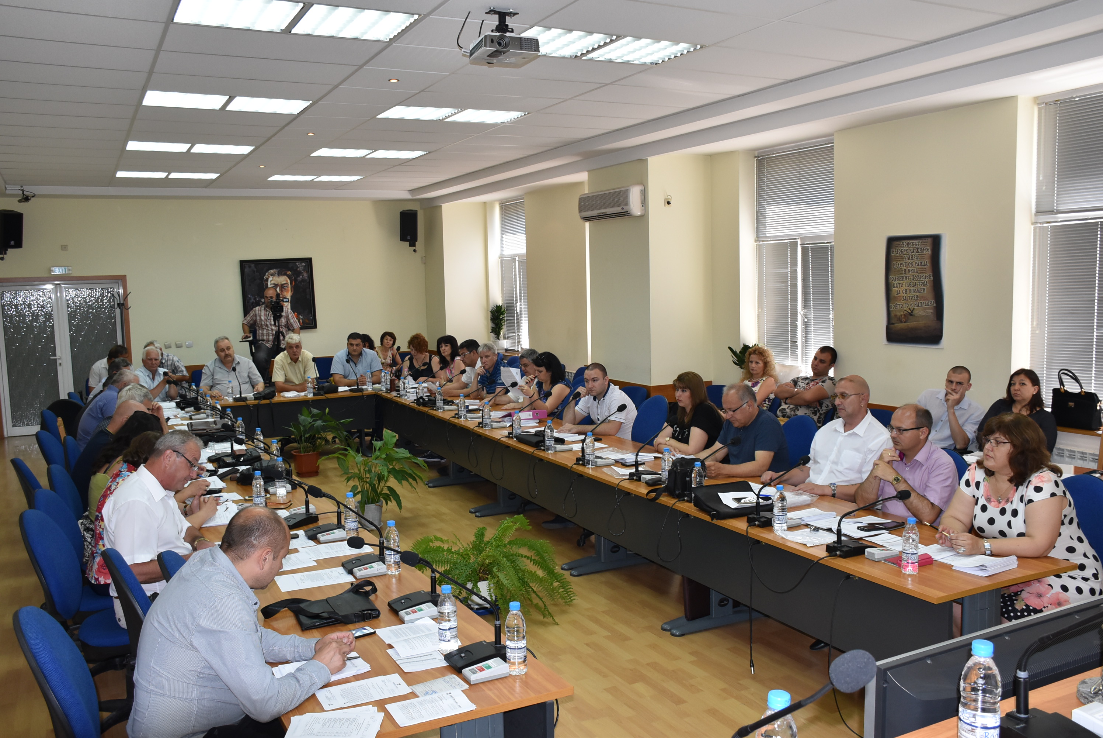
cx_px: 552
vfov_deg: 43.7
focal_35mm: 30
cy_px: 369
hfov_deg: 61.9
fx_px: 920
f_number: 5
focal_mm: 20
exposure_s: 1/100
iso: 800
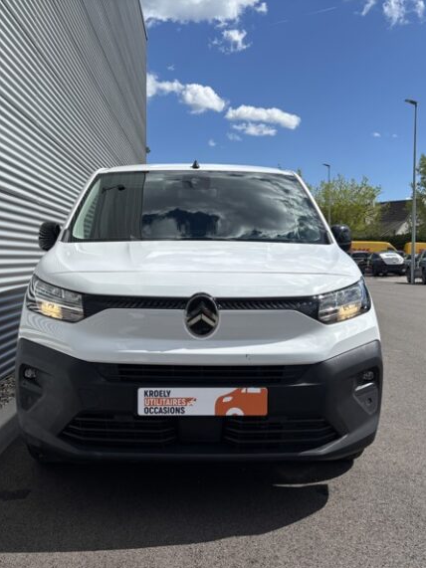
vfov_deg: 52.6
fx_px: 575
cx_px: 198
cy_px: 285
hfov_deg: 40.7
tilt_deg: -3.7
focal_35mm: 35
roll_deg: +0.2
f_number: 1.6
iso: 50
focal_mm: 5.96
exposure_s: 1/5076
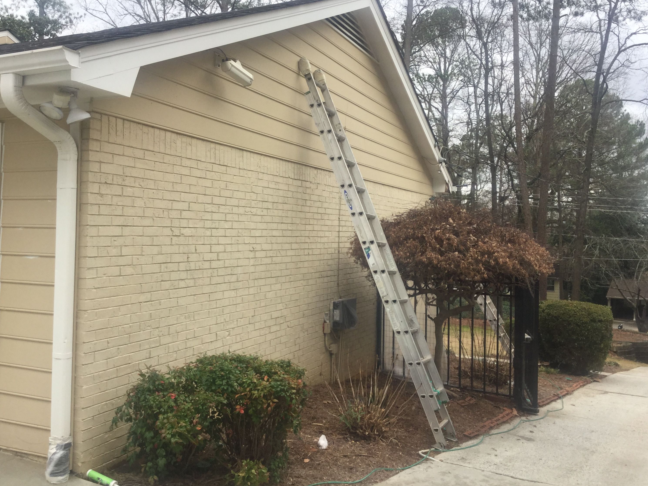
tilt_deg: +3.3
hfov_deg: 54.0
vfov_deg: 41.8
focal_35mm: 34
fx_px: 636
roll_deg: -0.3
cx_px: 317
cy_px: 228
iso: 25
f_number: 2.4
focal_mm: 3.3
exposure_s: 1/220
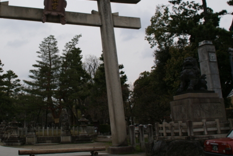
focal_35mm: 46
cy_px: 49
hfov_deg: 41.8
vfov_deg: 29.0
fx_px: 298
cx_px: 66
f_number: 5.6
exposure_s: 1/500
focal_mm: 18
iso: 100
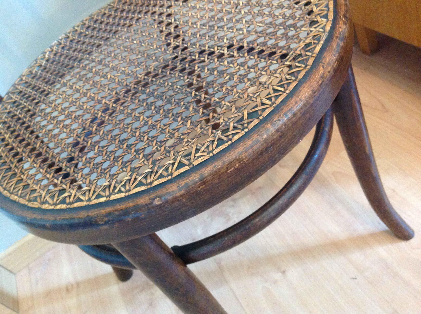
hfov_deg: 52.7
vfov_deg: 40.6
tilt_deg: -42.8
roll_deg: +30.6
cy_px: 157
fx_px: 425
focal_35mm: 35
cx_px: 210
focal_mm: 4.28
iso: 500
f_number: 2.4
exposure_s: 1/15
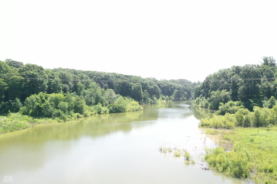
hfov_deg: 65.5
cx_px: 138
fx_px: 215
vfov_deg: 46.4
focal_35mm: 28
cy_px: 92
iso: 1600
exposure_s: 1/5000
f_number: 3.5
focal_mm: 10.26
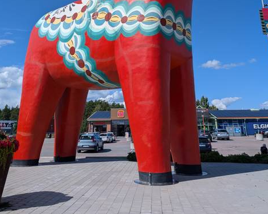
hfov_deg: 55.7
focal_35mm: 32
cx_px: 135
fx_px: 254
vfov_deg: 42.9
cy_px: 33
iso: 22
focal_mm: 6.9
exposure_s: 1/2481
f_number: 1.68
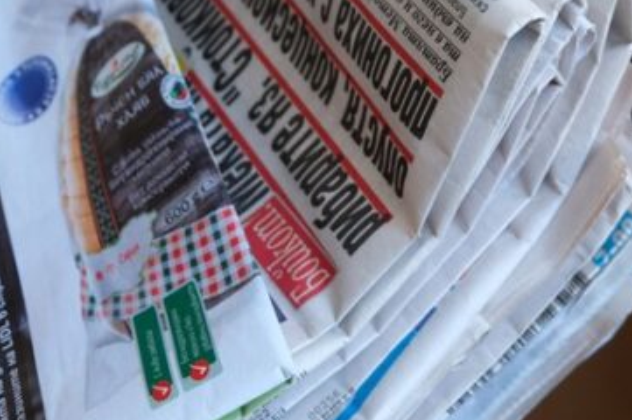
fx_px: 1421
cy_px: 111
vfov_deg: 16.7
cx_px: 439
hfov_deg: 24.9
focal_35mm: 81
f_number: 4.5
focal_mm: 28.2
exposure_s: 1/40
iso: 800
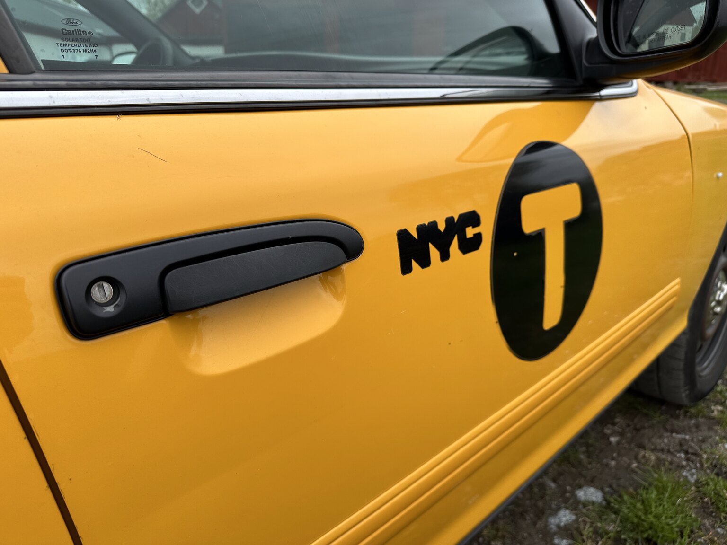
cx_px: 364
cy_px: 272
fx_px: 504
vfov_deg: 56.8
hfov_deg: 71.6
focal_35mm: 24
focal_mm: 6.86
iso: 80
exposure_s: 1/2110
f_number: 1.78
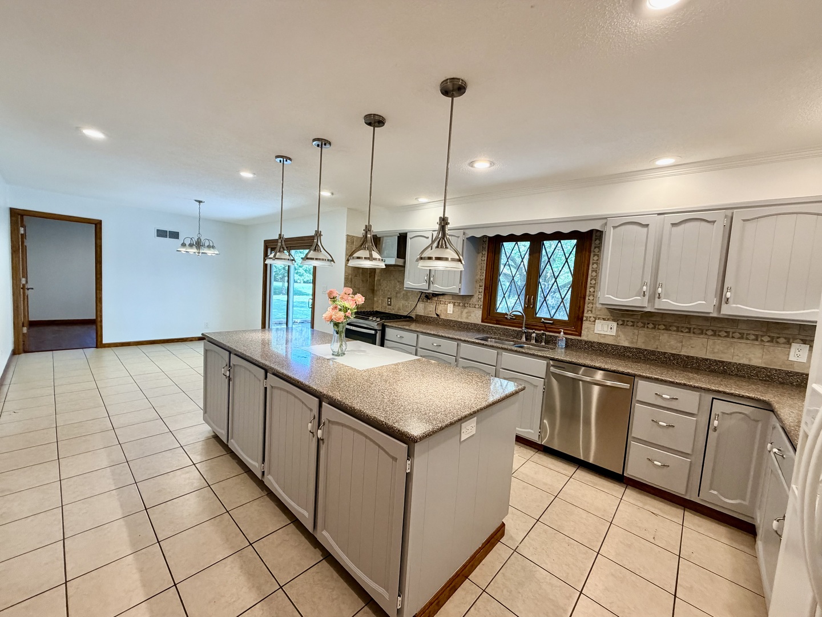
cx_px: 411
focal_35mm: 14
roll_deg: -3.2
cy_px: 308
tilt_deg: -4.4
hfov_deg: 102.1
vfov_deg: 85.7
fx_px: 332
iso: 250
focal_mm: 2.22
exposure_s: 1/120
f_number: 2.2
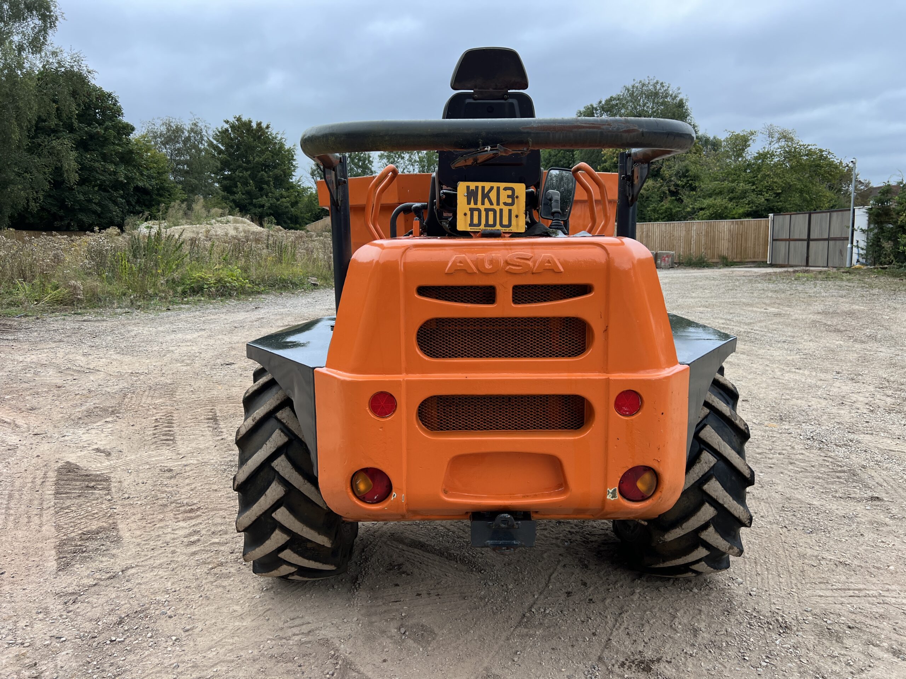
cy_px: 340
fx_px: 680
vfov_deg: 53.1
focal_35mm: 26
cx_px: 453
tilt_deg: -7.8
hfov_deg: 67.3
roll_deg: +2.9
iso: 50
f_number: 1.5
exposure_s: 1/683
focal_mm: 5.7
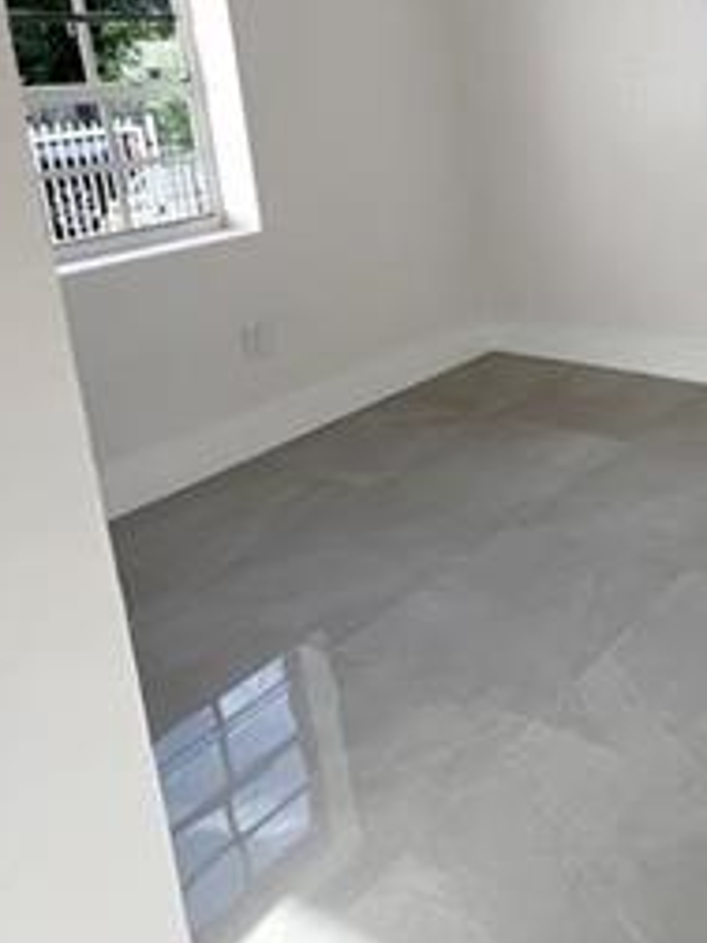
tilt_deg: -10.3
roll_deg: +3.1
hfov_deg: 38.1
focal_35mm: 31
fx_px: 844
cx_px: 771
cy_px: 217
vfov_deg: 55.1
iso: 32
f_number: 1.8
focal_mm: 1.57
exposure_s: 1/297
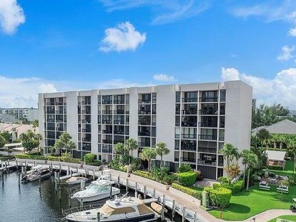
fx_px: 248
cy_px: 133
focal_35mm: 29
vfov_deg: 47.9
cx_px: 127
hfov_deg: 61.4
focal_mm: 12.29
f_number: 2.8
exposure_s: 1/4000
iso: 160
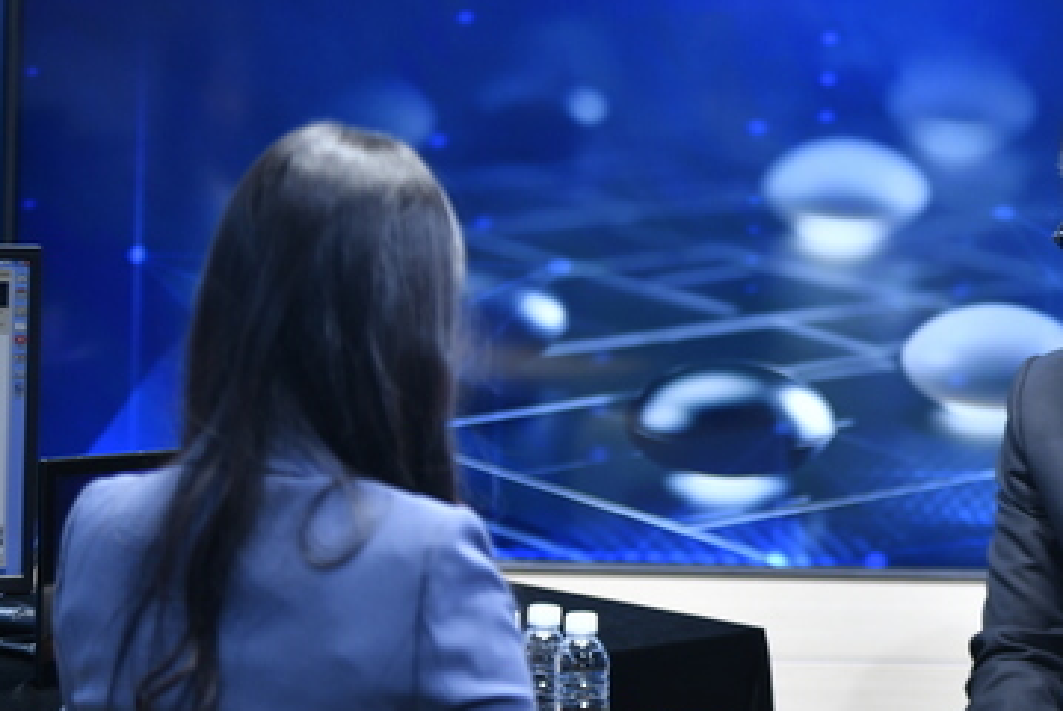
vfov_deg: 8.3
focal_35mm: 166
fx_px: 4905
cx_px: 811
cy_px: 425
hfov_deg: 12.3
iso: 800
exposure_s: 1/125
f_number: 3.2
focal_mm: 95
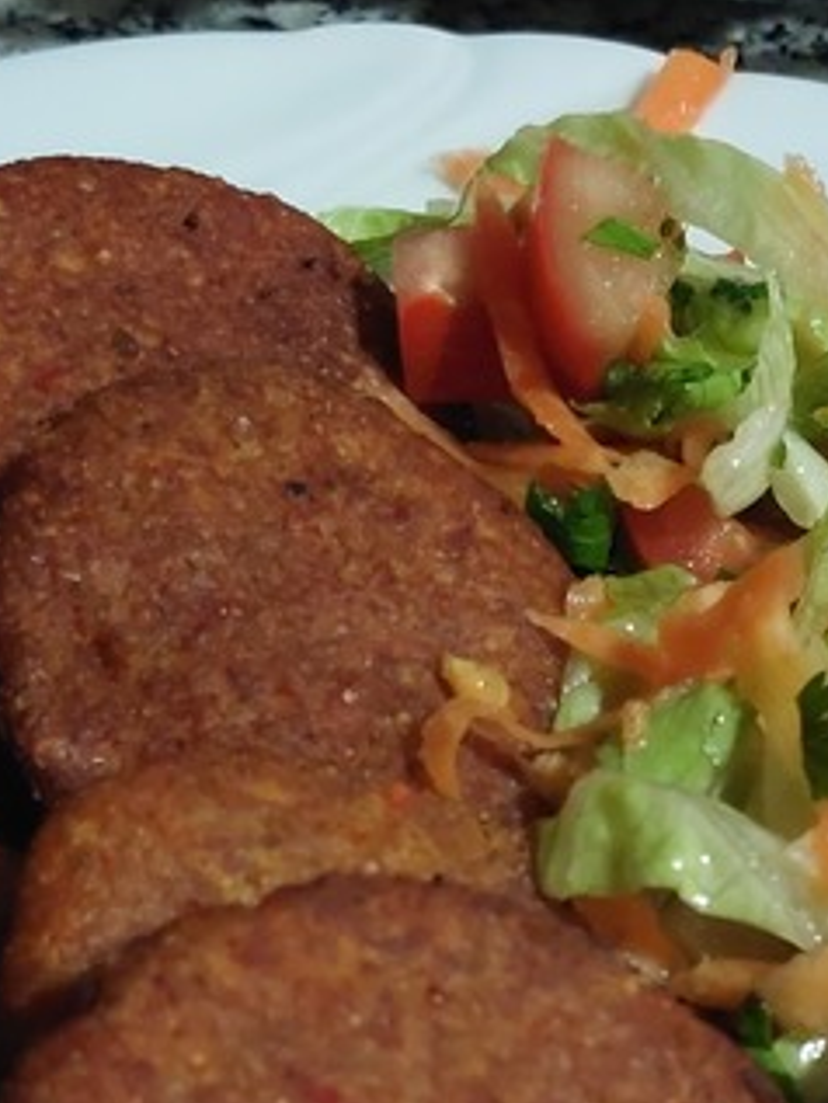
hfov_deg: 17.0
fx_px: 2773
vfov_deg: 22.3
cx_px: 424
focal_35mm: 87
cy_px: 783
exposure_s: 1/25
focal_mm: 4.6
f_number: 1.8
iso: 640
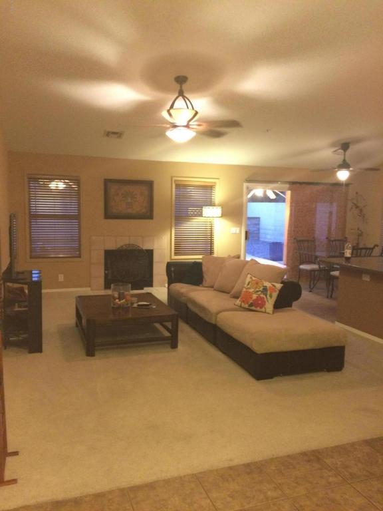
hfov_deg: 48.2
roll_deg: -0.4
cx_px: 192
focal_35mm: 29
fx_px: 428
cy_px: 256
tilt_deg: -7.2
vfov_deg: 61.7
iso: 320
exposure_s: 1/15
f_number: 2.2
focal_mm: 4.15
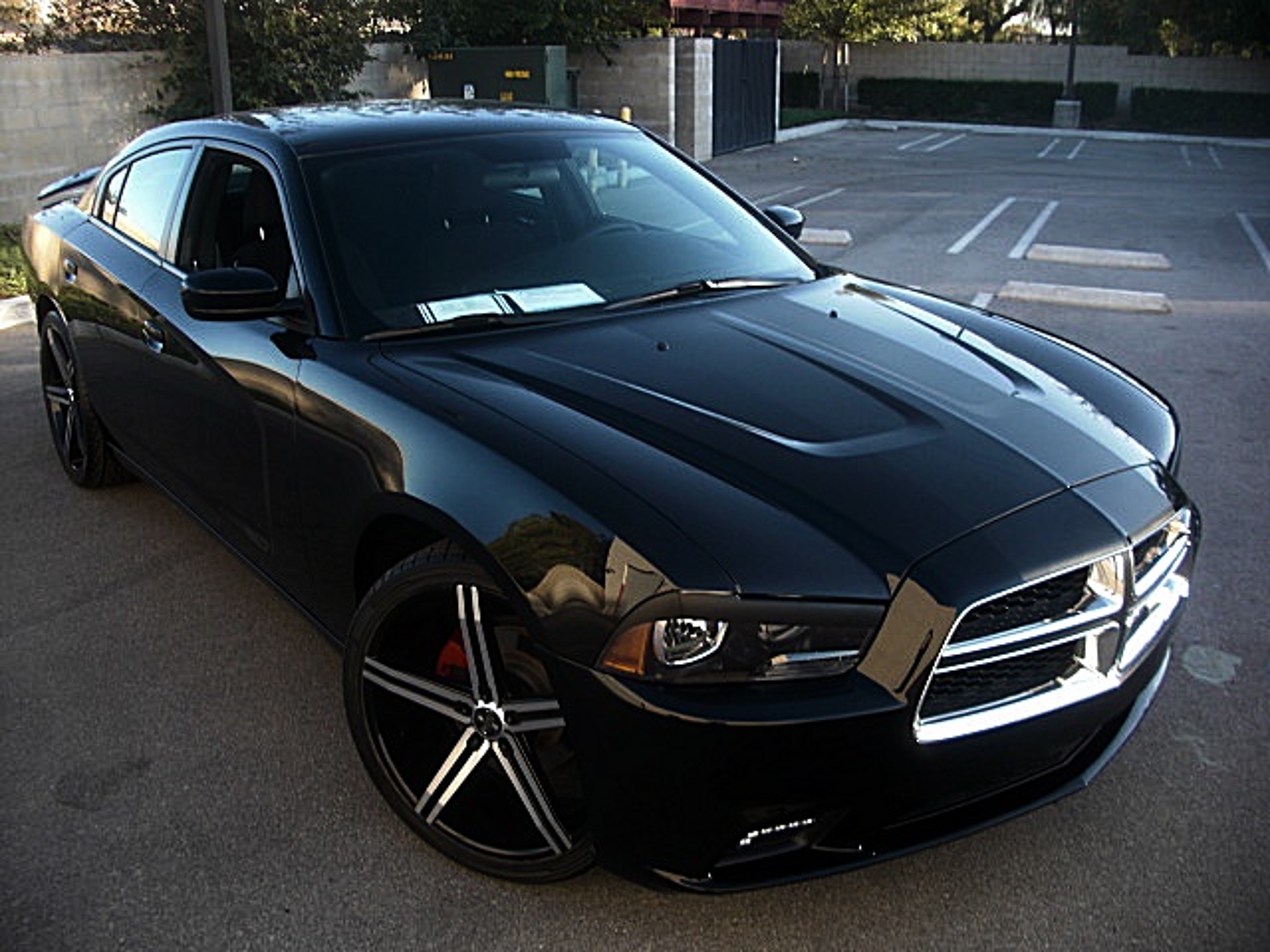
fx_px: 1321
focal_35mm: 36
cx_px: 635
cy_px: 476
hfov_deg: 51.4
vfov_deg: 39.7
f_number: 2.8
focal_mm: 6.3
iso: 50
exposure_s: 1/80
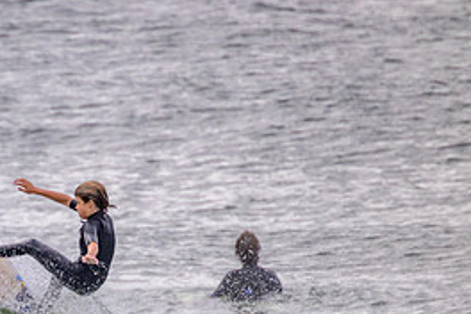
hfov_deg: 1.2
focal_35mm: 1757
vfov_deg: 0.8
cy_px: 336
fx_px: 22986
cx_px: -32
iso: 1600
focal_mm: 800
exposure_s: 1/2000
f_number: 11
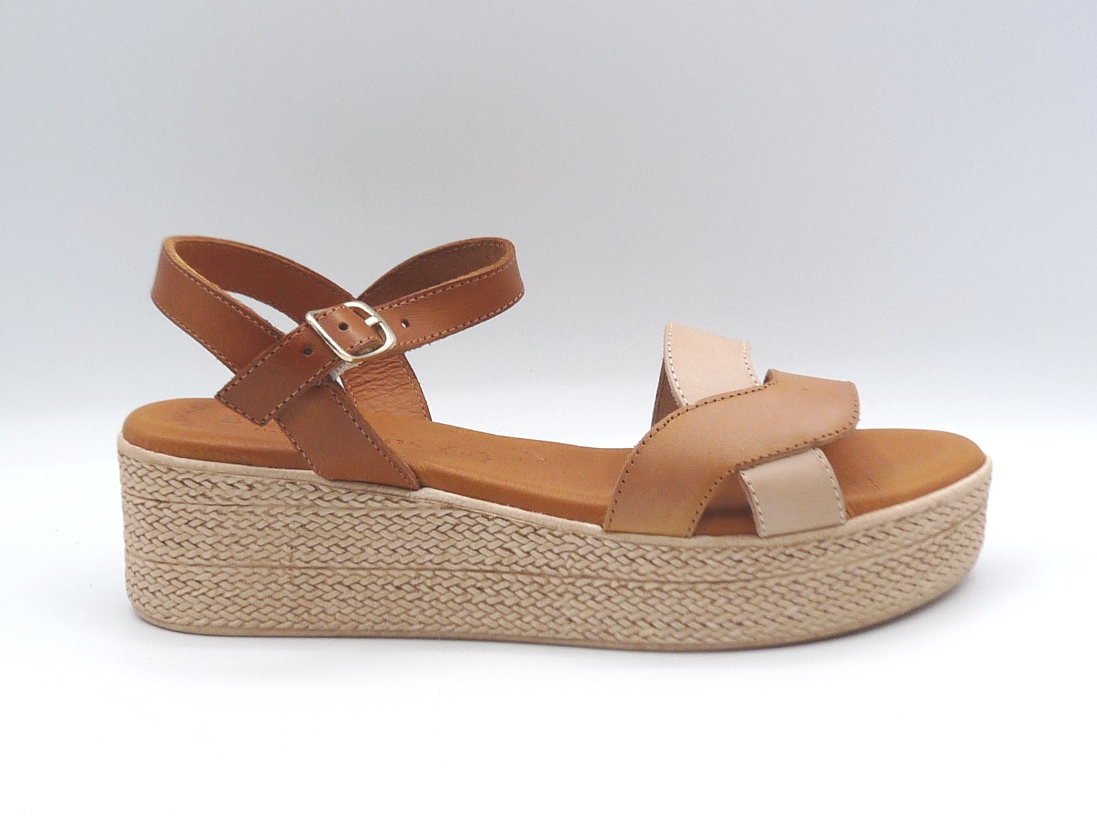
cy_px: 412
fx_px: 1616
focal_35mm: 51
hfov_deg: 37.5
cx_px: 548
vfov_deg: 28.6
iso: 100
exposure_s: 1/200
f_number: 4.5
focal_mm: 5.2
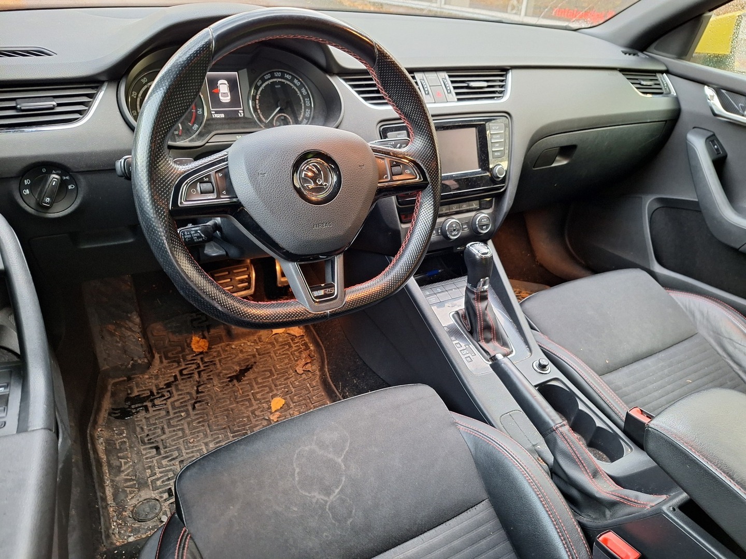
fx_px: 496
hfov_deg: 73.9
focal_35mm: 23
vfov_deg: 58.9
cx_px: 373
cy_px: 280
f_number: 1.8
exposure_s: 1/25
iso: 320
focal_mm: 5.54
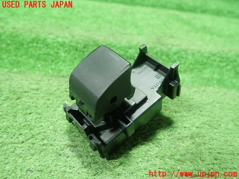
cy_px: 90
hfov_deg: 60.0
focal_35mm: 30
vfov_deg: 46.8
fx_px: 207
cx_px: 120
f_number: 2.3
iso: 800
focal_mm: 5.5
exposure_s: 1/100
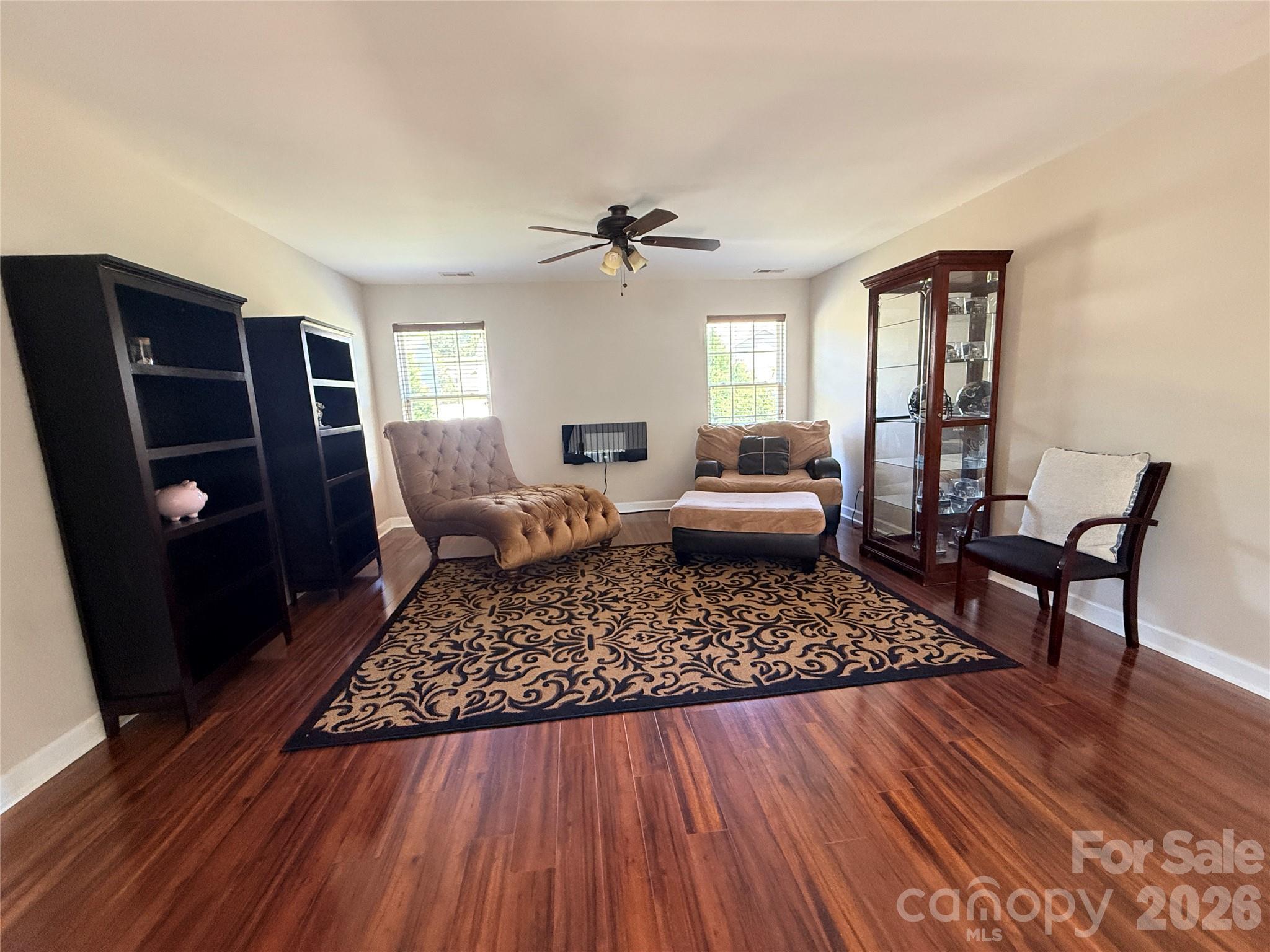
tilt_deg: -8.8
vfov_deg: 85.7
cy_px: 476
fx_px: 514
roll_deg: +2.8
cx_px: 635
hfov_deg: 102.1
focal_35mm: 14
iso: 500
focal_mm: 2.22
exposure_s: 1/60
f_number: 2.2
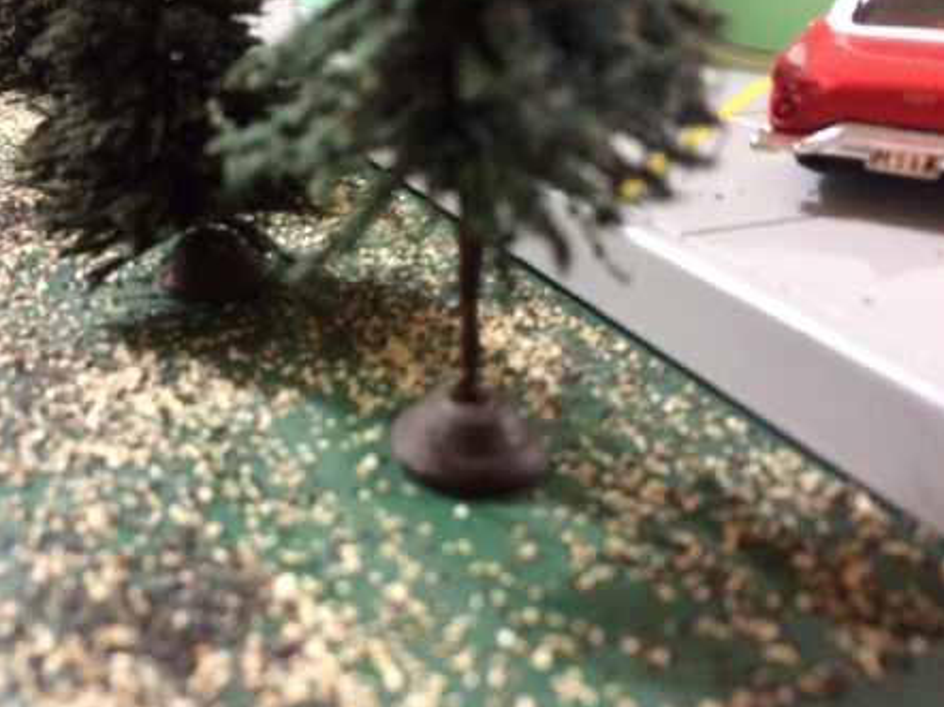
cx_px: 379
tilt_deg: -25.5
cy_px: 367
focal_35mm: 35
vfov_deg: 40.7
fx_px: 954
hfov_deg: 52.3
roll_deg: -1.9
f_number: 2.2
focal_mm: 4.15
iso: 400
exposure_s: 1/15
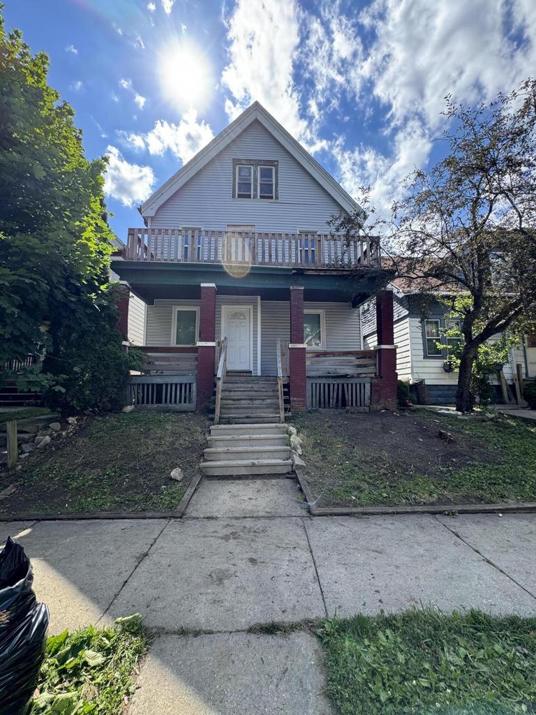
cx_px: 268
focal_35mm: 14
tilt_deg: +5.8
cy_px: 358
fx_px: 289
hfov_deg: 85.7
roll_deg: -2.0
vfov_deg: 102.1
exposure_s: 1/428
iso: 40
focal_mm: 2.22
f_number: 2.2
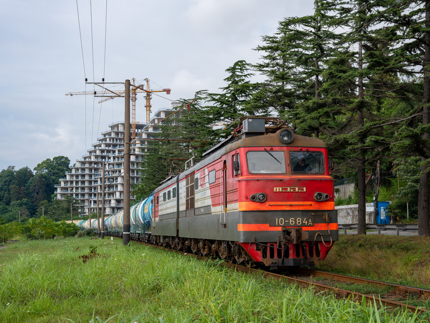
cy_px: 160
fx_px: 683
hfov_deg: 34.9
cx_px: 245
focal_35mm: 55
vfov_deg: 26.6
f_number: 5
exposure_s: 1/400
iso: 160
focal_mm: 50
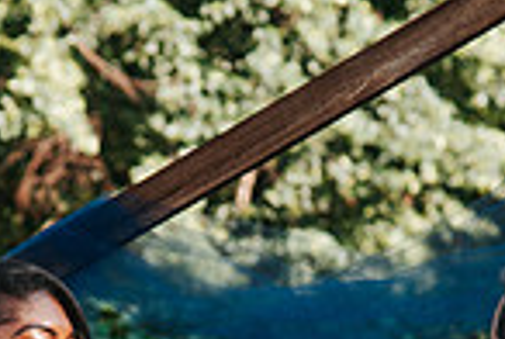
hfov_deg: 5.6
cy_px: 517
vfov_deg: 3.8
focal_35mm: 365
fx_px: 5131
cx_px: 69
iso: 400
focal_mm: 92
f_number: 4.5
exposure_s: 1/320
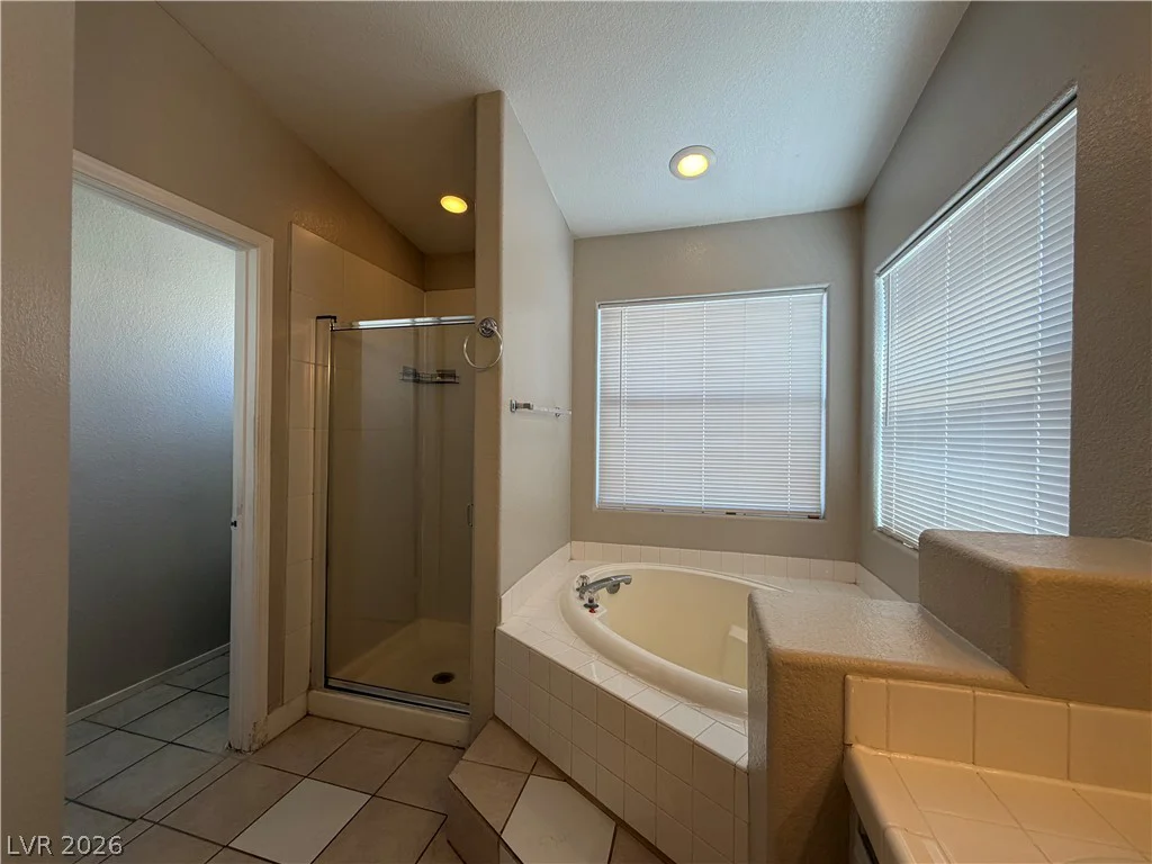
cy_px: 432
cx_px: 576
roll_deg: -0.3
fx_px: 466
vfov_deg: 85.7
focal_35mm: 14
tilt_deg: -0.2
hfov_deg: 102.1
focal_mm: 2.22
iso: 125
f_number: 2.2
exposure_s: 1/120
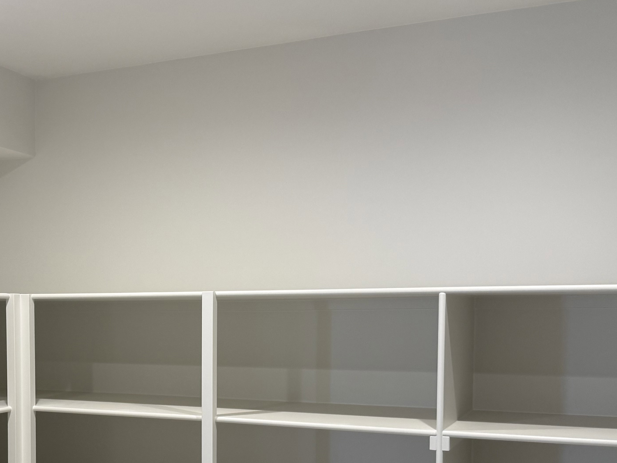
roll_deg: -0.5
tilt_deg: -3.9
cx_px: 138
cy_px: 372
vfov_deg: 29.0
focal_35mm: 49
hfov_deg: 37.7
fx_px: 873
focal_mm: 6.76
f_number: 1.78
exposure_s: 1/60
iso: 125
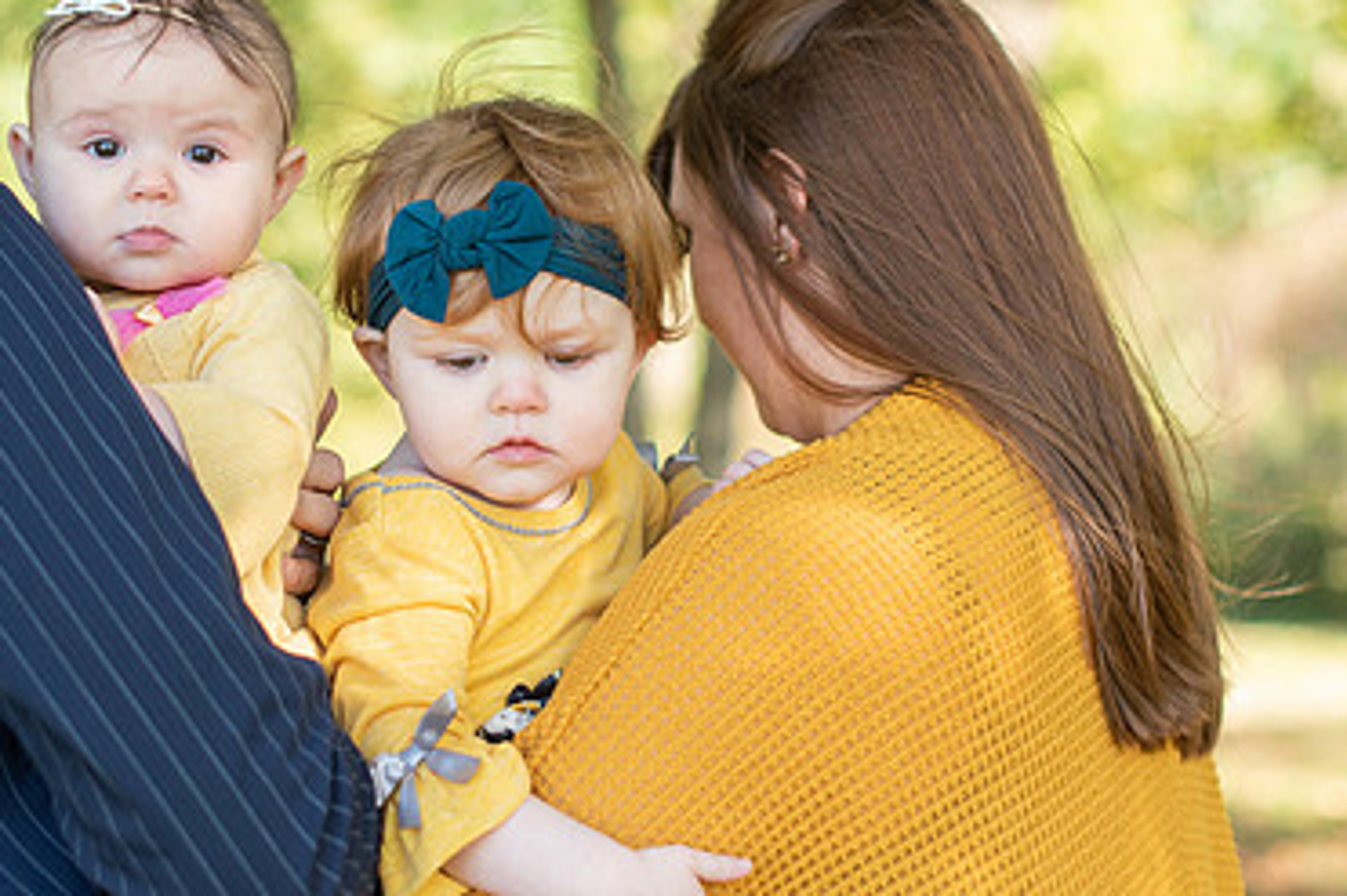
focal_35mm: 89
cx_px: 454
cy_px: 409
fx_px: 3328
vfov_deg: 15.3
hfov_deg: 22.8
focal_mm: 50
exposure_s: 1/320
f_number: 2.2
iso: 125
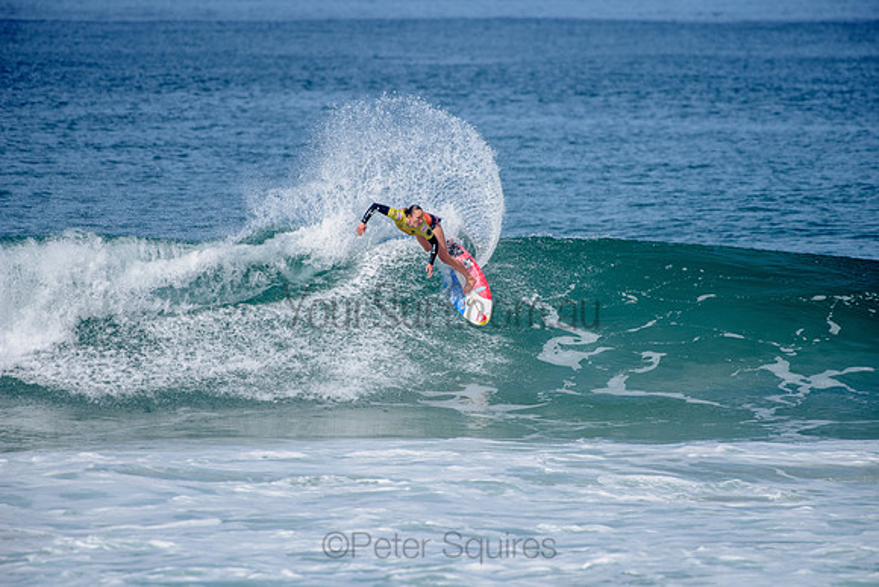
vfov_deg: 2.8
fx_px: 12211
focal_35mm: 500
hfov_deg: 4.1
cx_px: 440
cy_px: 294
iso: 250
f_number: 6.3
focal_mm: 500
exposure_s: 1/2500
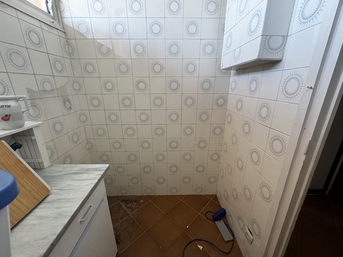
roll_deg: -0.2
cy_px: 128
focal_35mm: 14
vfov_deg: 85.7
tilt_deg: -15.6
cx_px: 172
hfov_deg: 102.1
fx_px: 139
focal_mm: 2.22
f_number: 2.2
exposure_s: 1/99
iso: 200
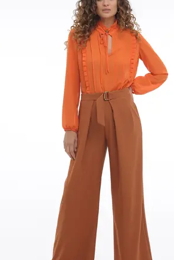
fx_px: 942
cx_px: 99
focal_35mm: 130
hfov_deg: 10.5
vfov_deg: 15.8
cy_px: 131
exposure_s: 1/160
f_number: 9
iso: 200
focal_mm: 95
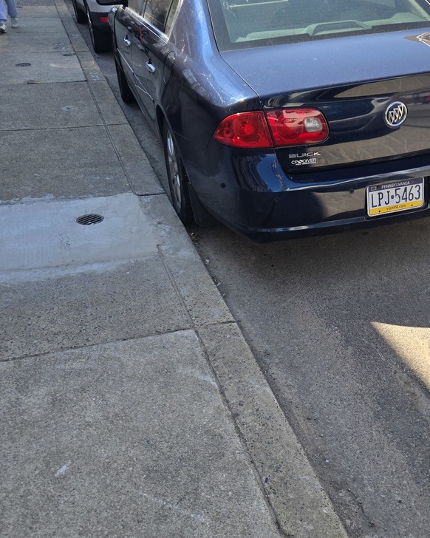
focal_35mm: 37
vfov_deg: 49.0
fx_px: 589
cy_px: 291
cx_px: 275
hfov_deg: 39.8
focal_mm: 5.4
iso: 80
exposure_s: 1/2204
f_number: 1.8
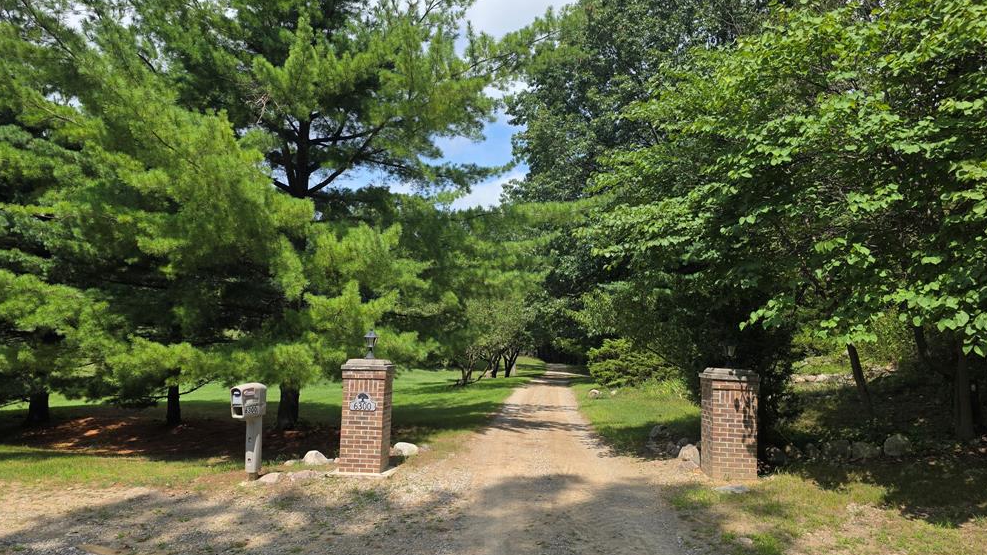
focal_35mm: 26
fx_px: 680
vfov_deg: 44.3
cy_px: 298
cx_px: 486
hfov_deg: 71.9
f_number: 1.7
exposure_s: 1/4145
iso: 80
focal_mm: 6.3
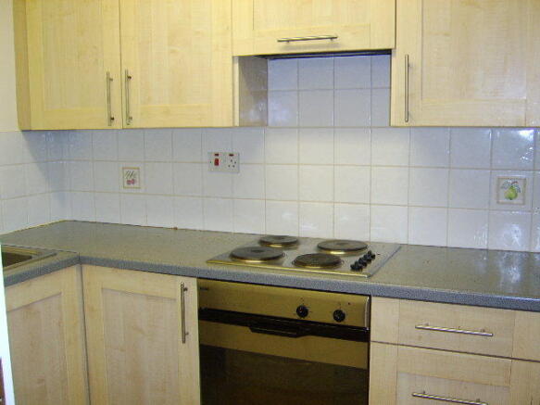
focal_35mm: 31
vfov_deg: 45.4
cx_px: 270
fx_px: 483
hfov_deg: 58.4
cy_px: 202
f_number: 2.7
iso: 200
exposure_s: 1/30
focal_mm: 8.13
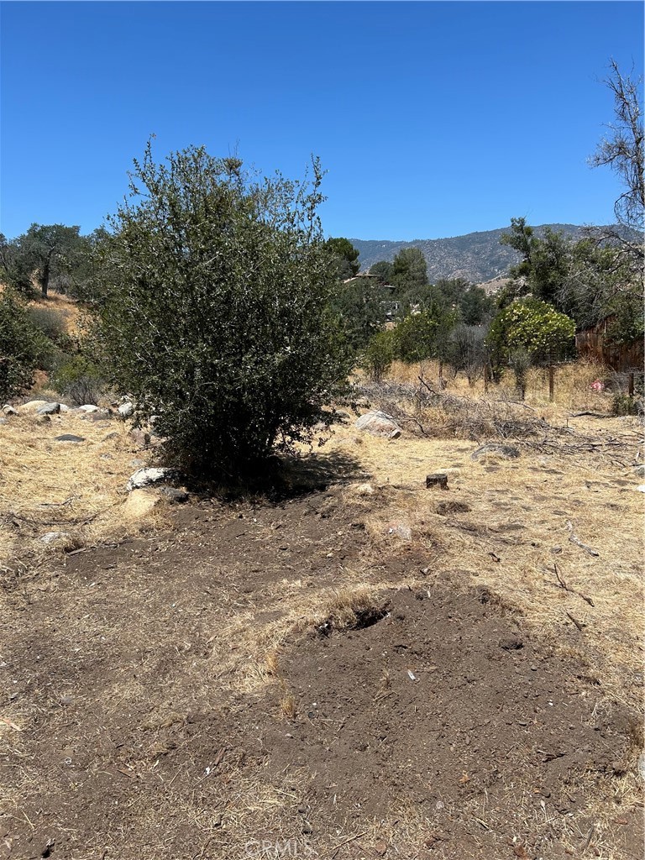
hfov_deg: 53.1
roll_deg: +1.3
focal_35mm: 26
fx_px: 646
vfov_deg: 67.3
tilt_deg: -9.4
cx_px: 322
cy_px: 430
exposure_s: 1/3831
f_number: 1.5
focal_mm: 5.7
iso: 50
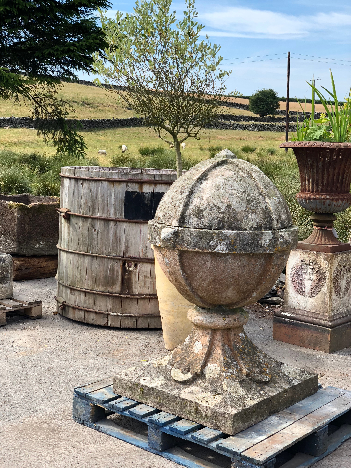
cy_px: 234
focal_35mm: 52
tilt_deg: -8.0
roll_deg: +0.3
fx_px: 703
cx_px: 176
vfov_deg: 36.8
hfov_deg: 28.0
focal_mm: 6
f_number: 2.4
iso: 16
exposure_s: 1/375
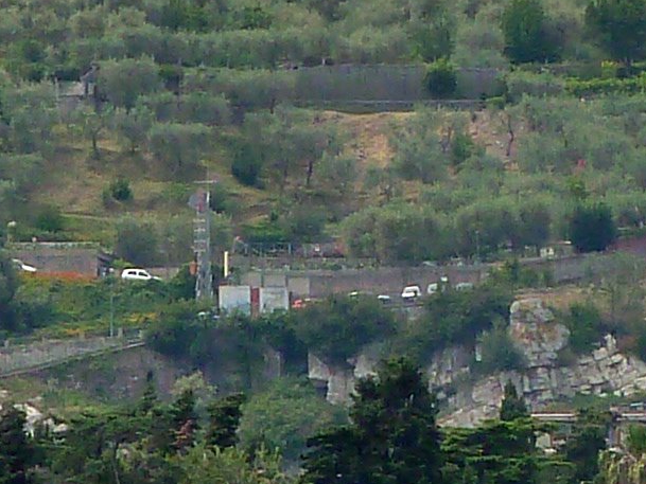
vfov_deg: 2.5
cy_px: 190
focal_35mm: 591
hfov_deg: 3.4
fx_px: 11031
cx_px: 542
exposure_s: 1/500
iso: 125
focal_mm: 14.7
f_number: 5
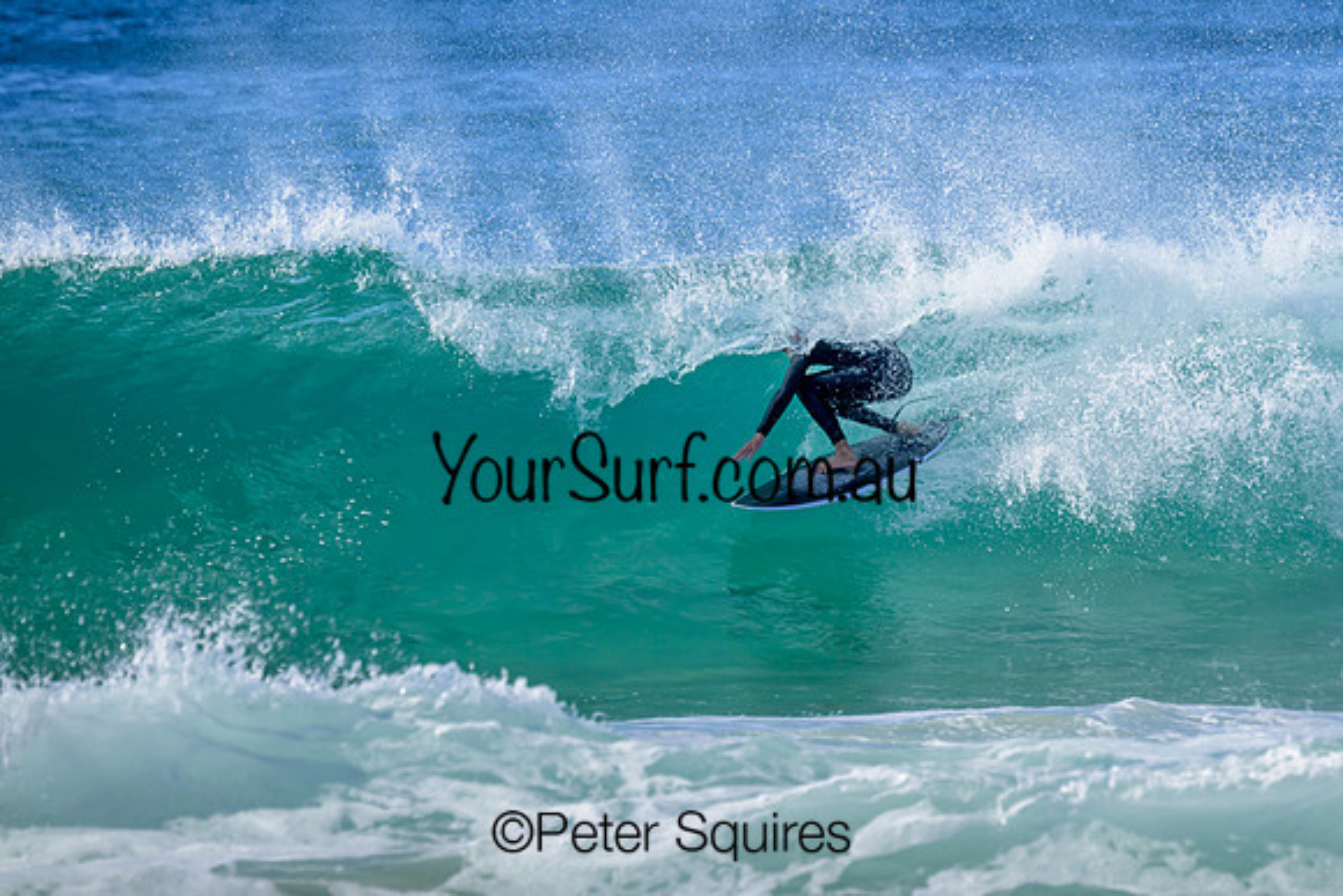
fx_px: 28471
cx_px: 906
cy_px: 317
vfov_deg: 1.8
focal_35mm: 763
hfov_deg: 2.7
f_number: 11
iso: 450
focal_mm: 560
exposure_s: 1/800
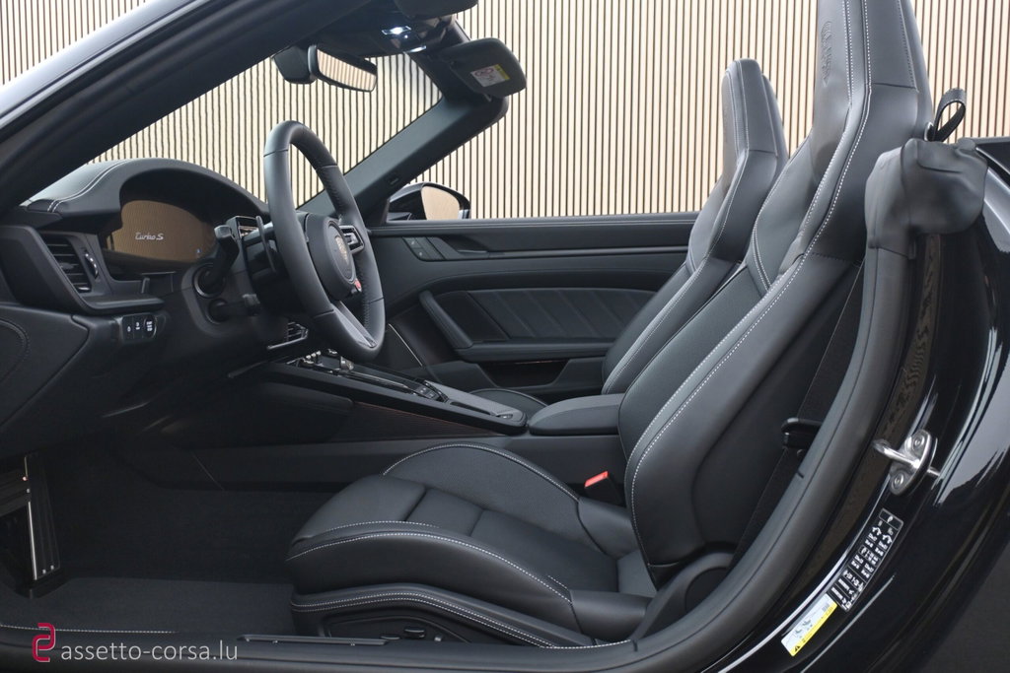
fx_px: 905
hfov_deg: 58.3
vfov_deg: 40.8
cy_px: 336
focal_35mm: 32
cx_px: 505
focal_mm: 21.5
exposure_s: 1/30
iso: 1000
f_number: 4
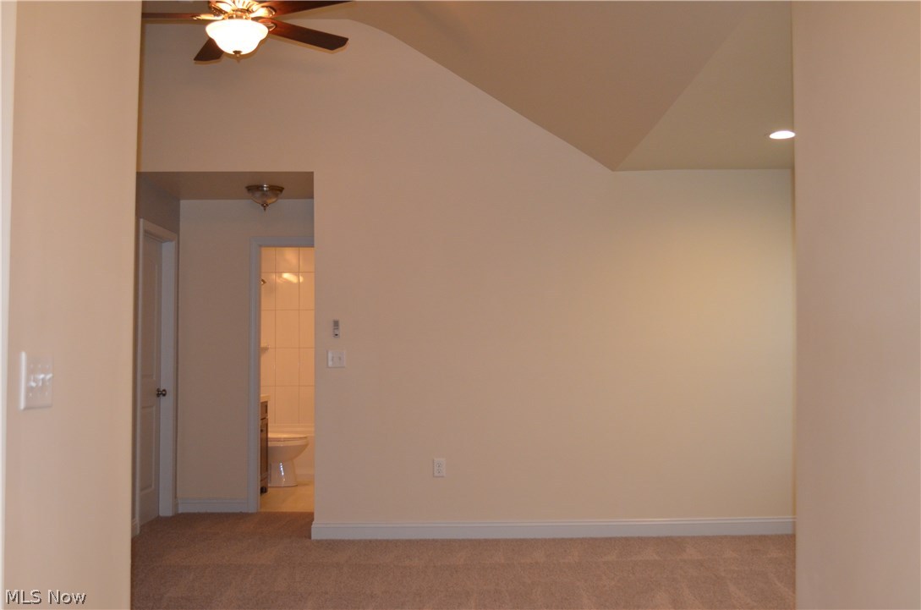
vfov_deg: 34.1
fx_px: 996
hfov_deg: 49.6
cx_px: 460
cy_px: 305
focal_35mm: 39
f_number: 4.2
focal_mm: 26
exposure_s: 1/60
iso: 1250
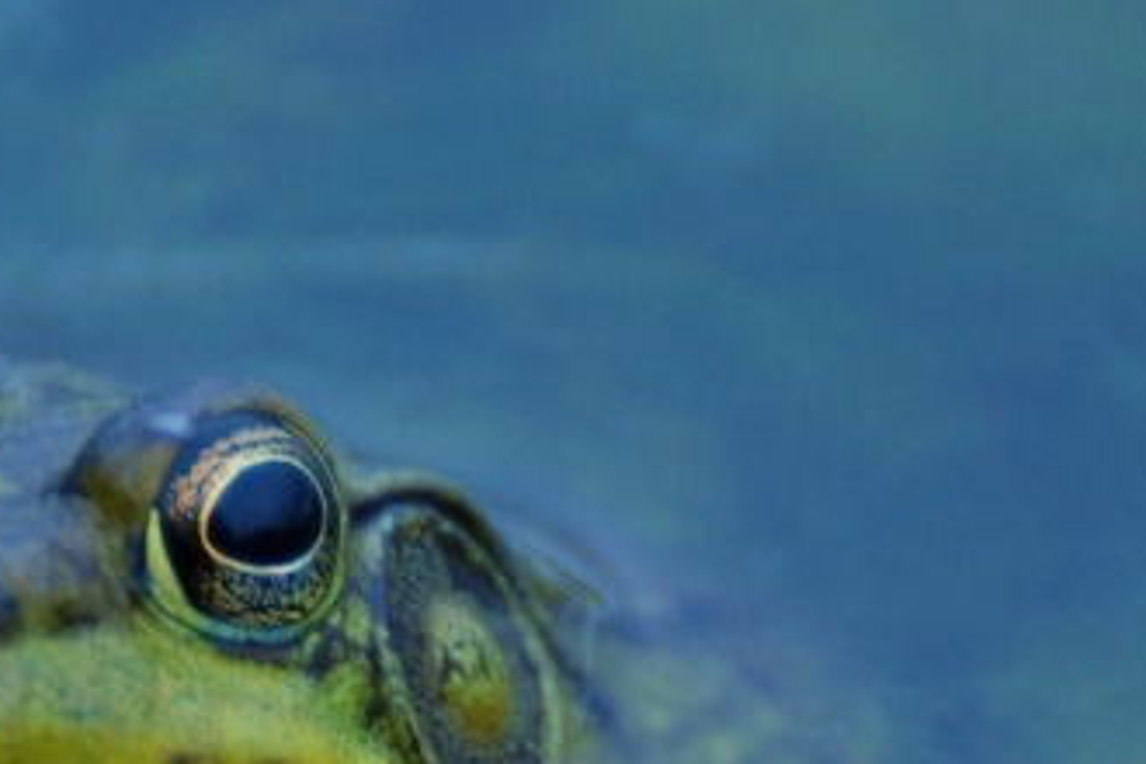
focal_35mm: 1398
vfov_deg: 1.0
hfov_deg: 1.5
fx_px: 44500
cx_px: 337
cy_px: 794
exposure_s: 1/8
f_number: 5.6
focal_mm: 300
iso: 400
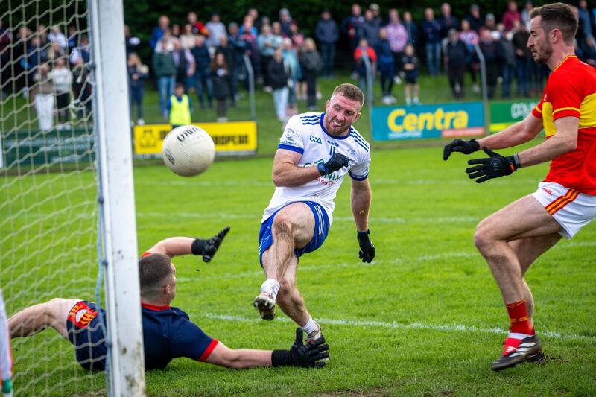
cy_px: 198
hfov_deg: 11.4
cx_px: 298
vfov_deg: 7.6
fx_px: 2979
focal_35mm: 180
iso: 500
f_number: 5.6
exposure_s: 1/500
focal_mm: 180
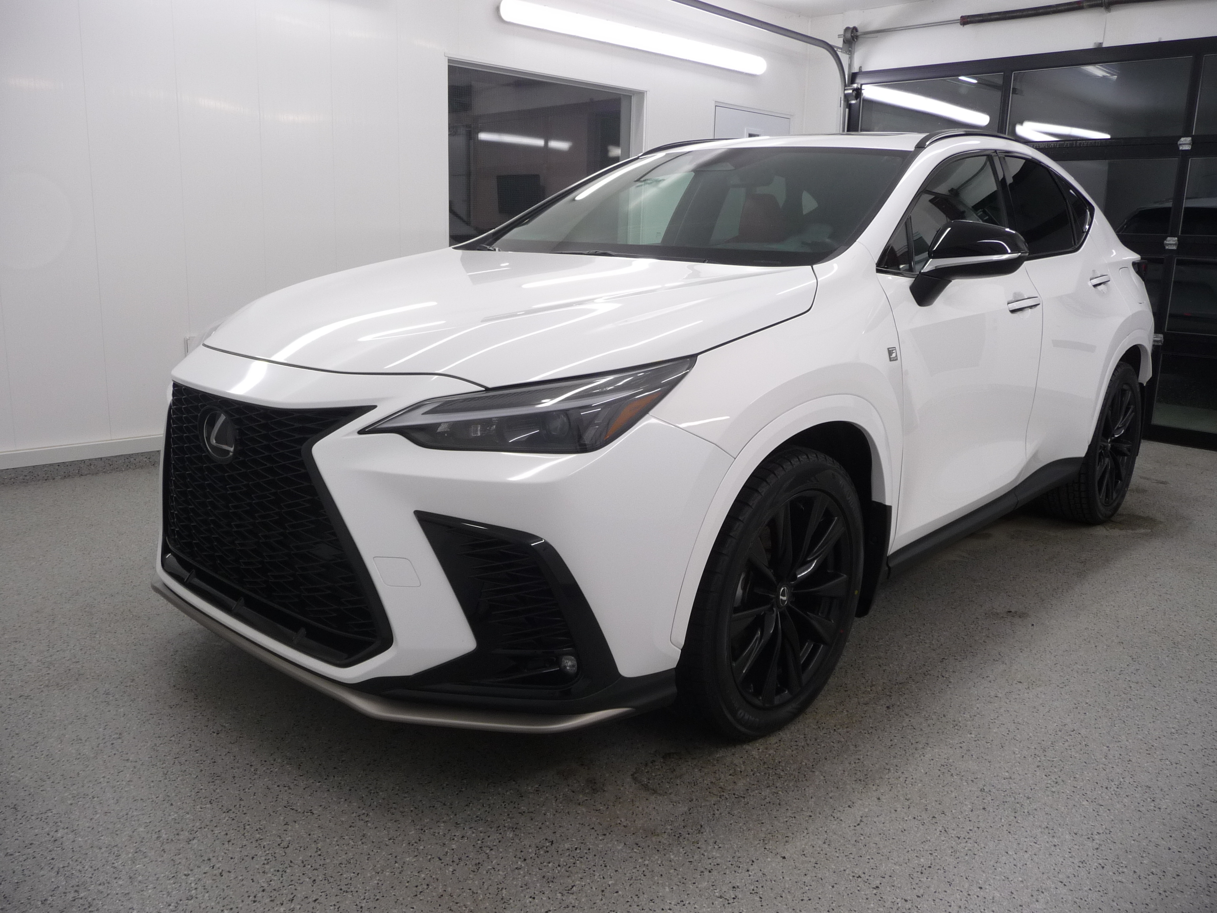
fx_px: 984
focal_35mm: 28
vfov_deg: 49.7
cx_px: 608
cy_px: 456
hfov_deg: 63.4
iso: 100
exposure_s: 1/40
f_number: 3.3
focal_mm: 4.7
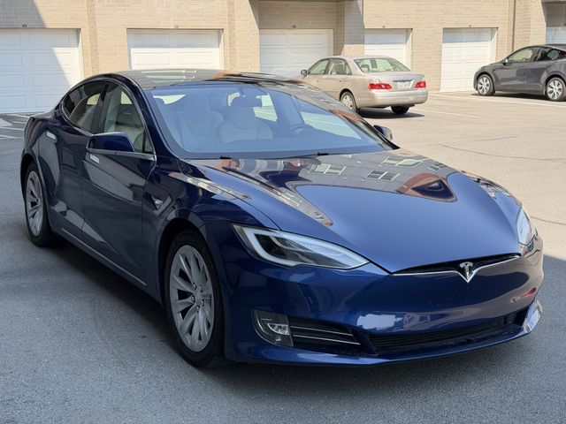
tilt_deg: -10.8
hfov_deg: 39.7
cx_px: 283
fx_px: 785
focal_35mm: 48
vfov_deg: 30.3
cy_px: 212
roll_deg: +1.4
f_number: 1.78
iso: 80
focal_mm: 6.76
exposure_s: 1/1264
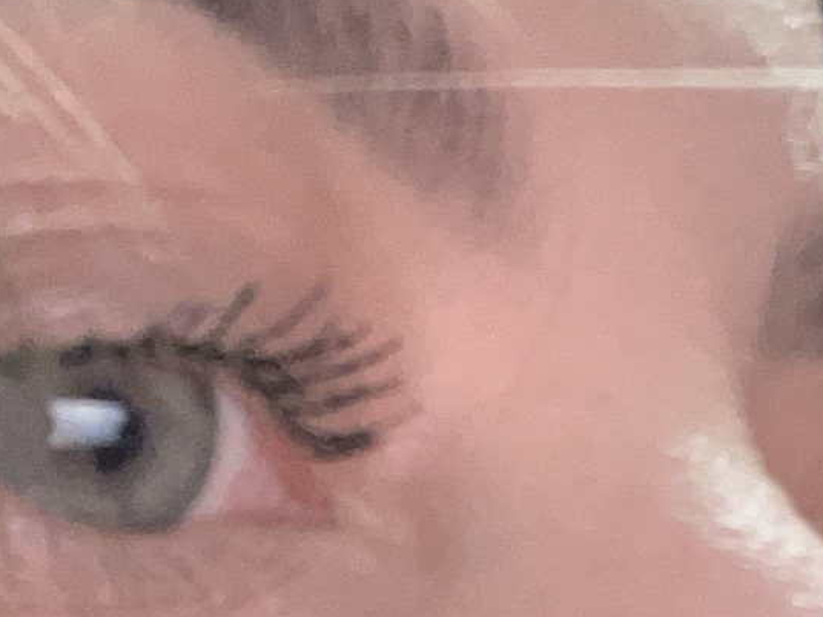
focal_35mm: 112
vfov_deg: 12.3
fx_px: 2663
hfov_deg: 17.4
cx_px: 180
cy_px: 1047
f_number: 2.2
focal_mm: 2.71
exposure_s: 1/50
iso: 320
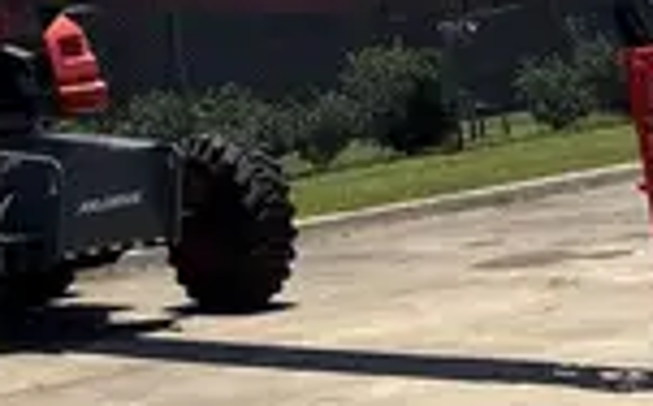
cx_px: 125
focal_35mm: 134
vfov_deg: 8.6
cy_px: -667
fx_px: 2382
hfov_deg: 15.5
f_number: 1.6
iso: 50
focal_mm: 5.96
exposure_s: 1/5348
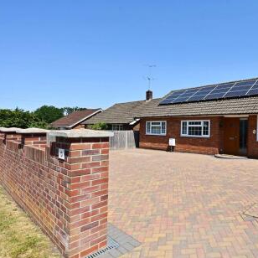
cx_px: 198
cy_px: 126
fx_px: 183
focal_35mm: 22
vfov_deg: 70.5
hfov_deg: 65.5
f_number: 5.6
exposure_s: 1/3200
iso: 400
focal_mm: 16.5
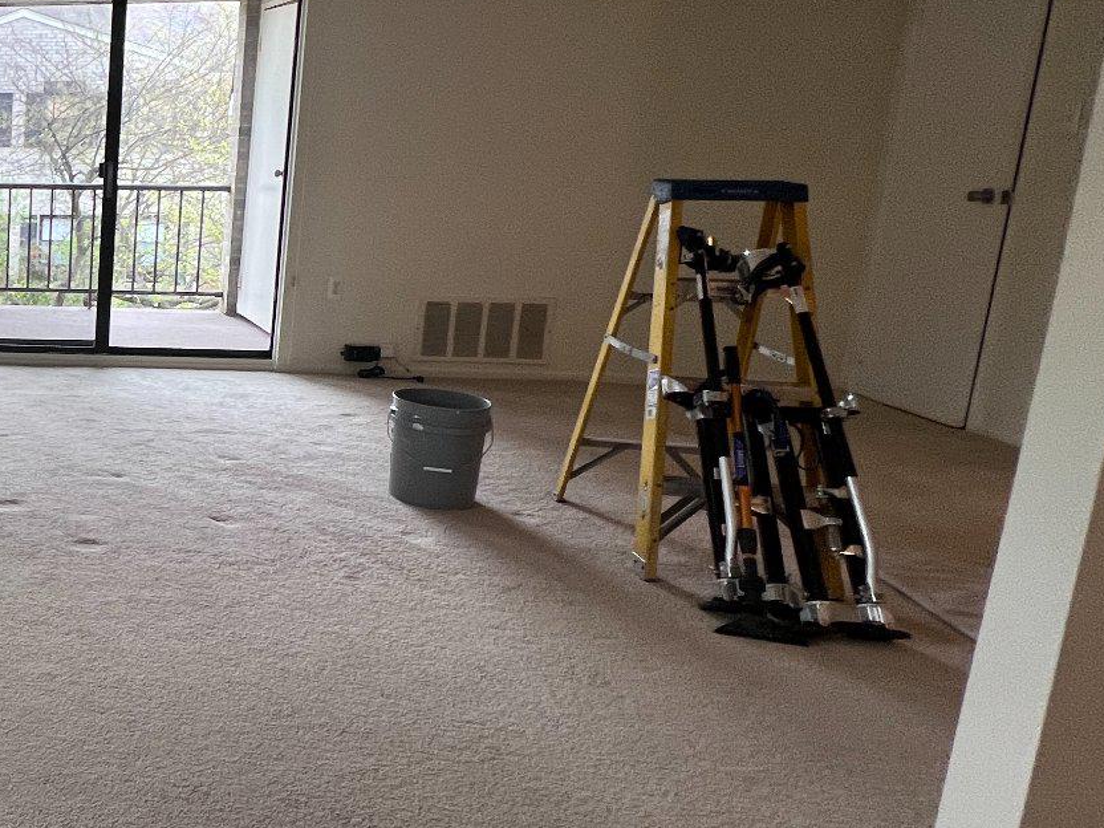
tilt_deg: -11.5
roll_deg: +0.7
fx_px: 1021
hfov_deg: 40.2
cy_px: 322
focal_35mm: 32
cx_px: -219
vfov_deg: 43.9
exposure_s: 1/120
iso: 100
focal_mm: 1.57
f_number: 1.8
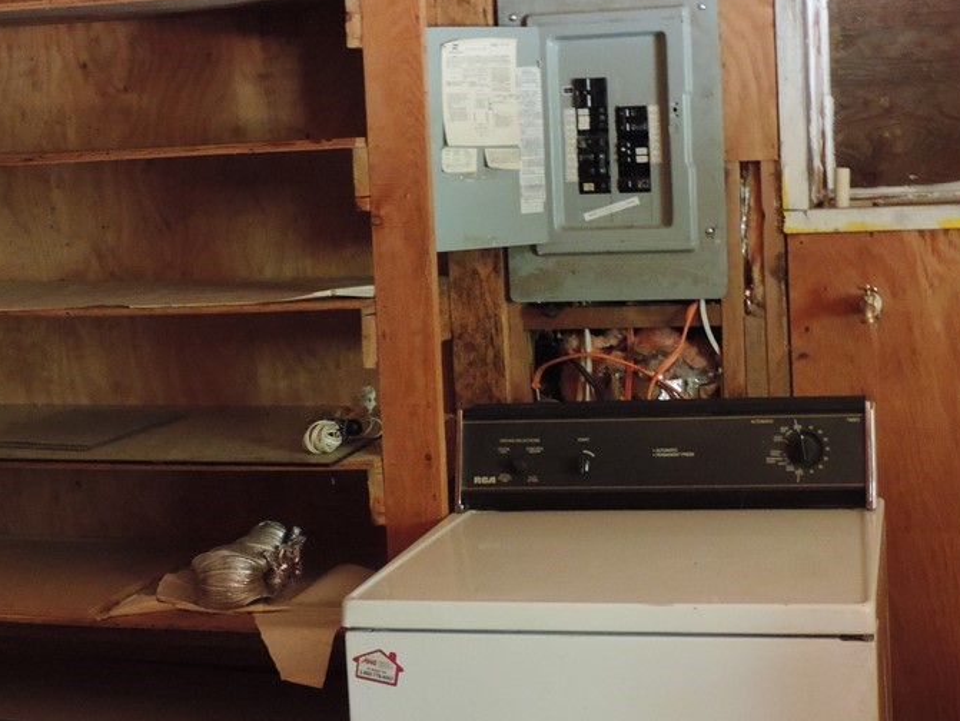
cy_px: 275
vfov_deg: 24.0
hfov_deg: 31.6
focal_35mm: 61
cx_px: 545
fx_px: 1693
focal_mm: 7.1
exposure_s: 1/5
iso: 800
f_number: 3.3
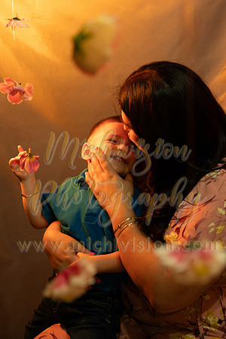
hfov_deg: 18.9
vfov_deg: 28.1
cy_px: 170
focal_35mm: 72
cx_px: 113
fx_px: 678
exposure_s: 1/80
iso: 2000
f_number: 6.3
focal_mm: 72
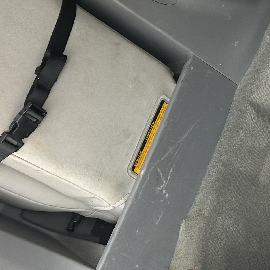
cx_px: 509
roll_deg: +37.4
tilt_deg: -44.5
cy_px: 39
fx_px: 874
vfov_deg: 17.4
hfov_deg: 14.9
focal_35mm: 99
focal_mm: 5.7
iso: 80
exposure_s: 1/121
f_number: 1.5
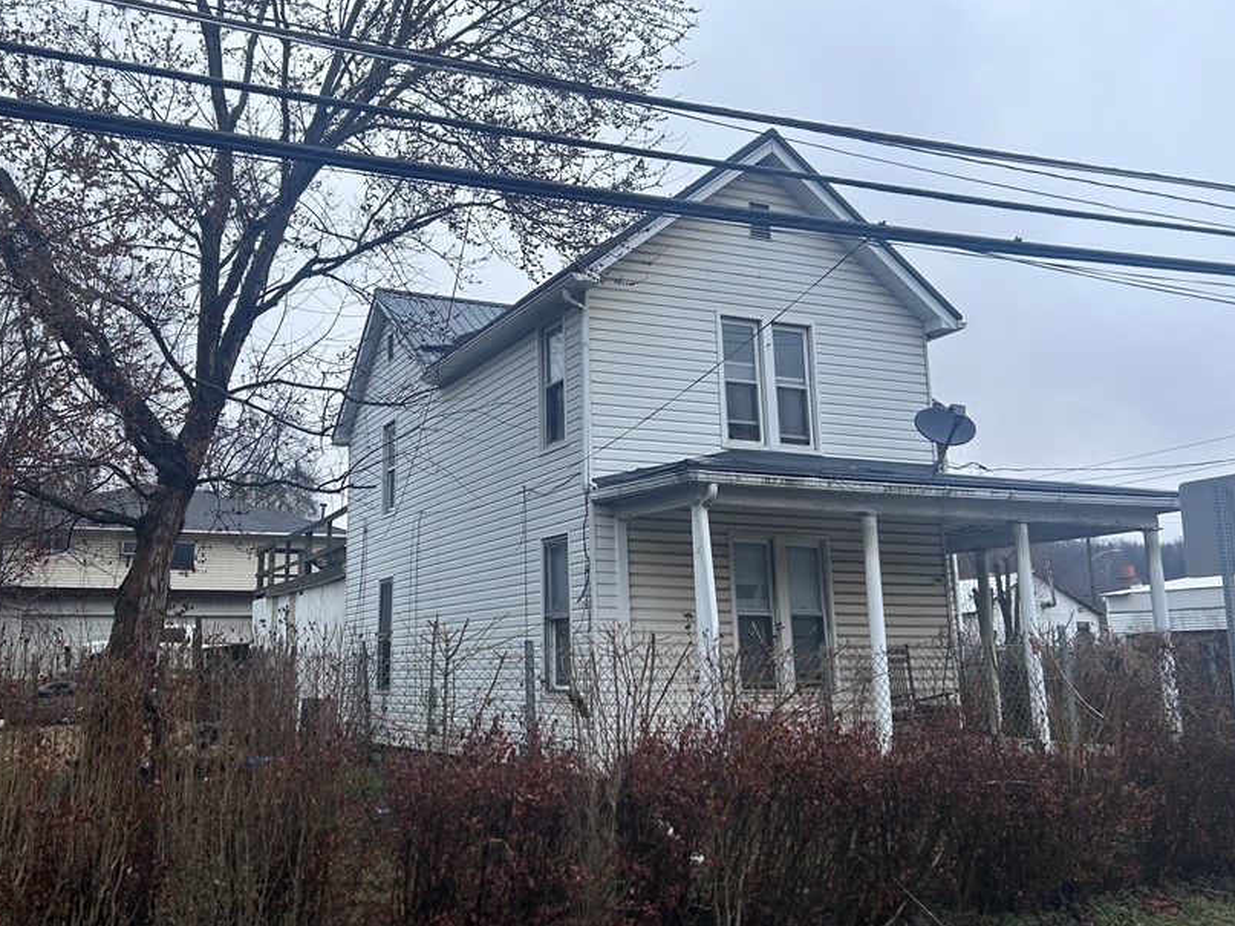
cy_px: 401
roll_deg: +0.1
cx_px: 491
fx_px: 1177
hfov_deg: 54.9
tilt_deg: +12.2
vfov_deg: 42.8
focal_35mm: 33
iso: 50
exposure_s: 1/1645
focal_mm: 5.7
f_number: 1.5
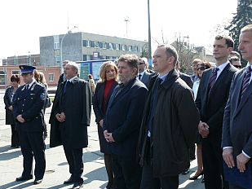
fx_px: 371
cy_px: 109
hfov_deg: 37.2
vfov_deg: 28.5
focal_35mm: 51
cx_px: 93
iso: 100
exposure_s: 1/250
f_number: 4.5
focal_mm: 7.4
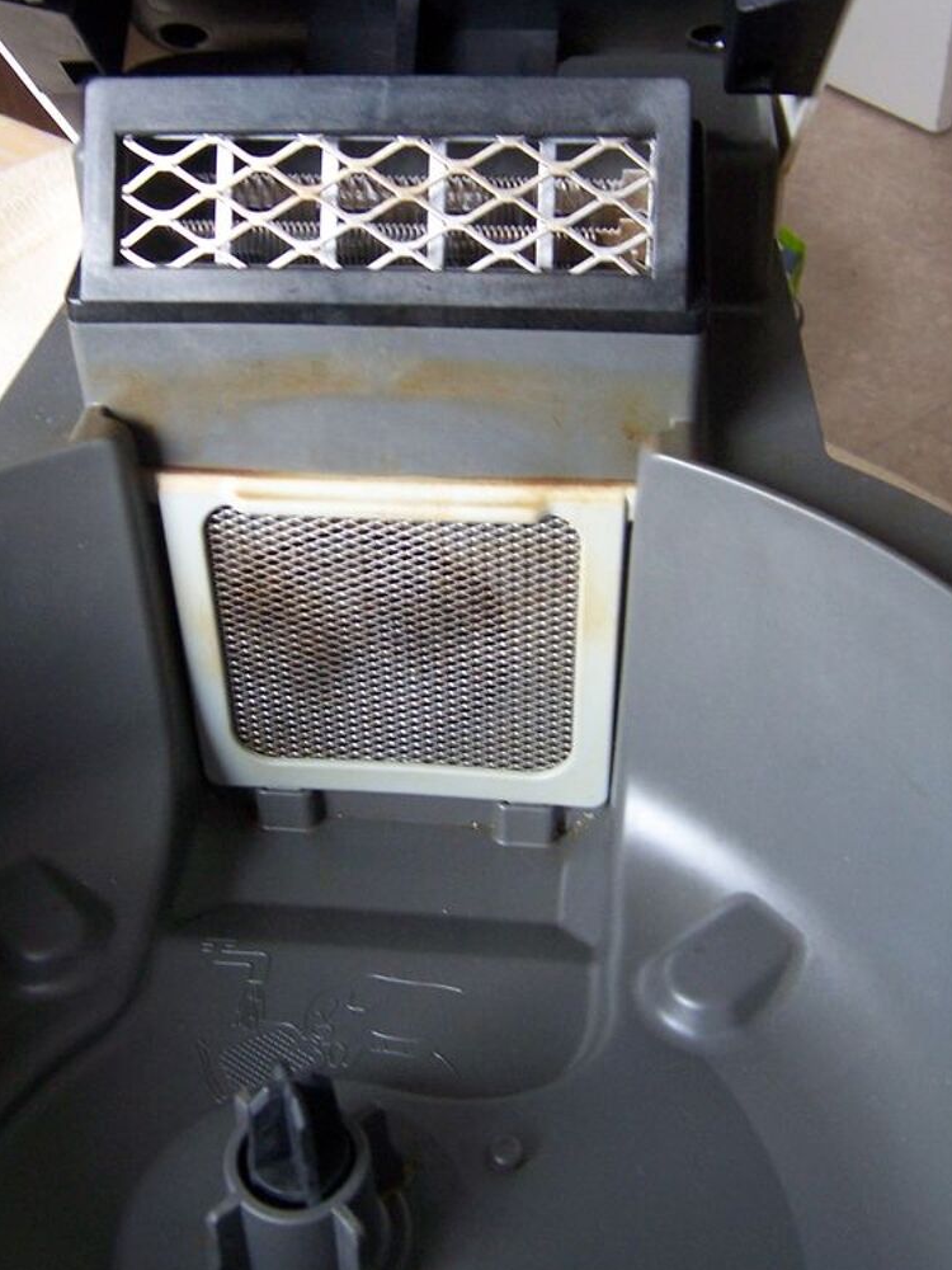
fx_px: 1613
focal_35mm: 44
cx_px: 386
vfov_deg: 42.9
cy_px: 557
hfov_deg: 32.8
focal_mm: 5.5
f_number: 3.4
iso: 140
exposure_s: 1/20
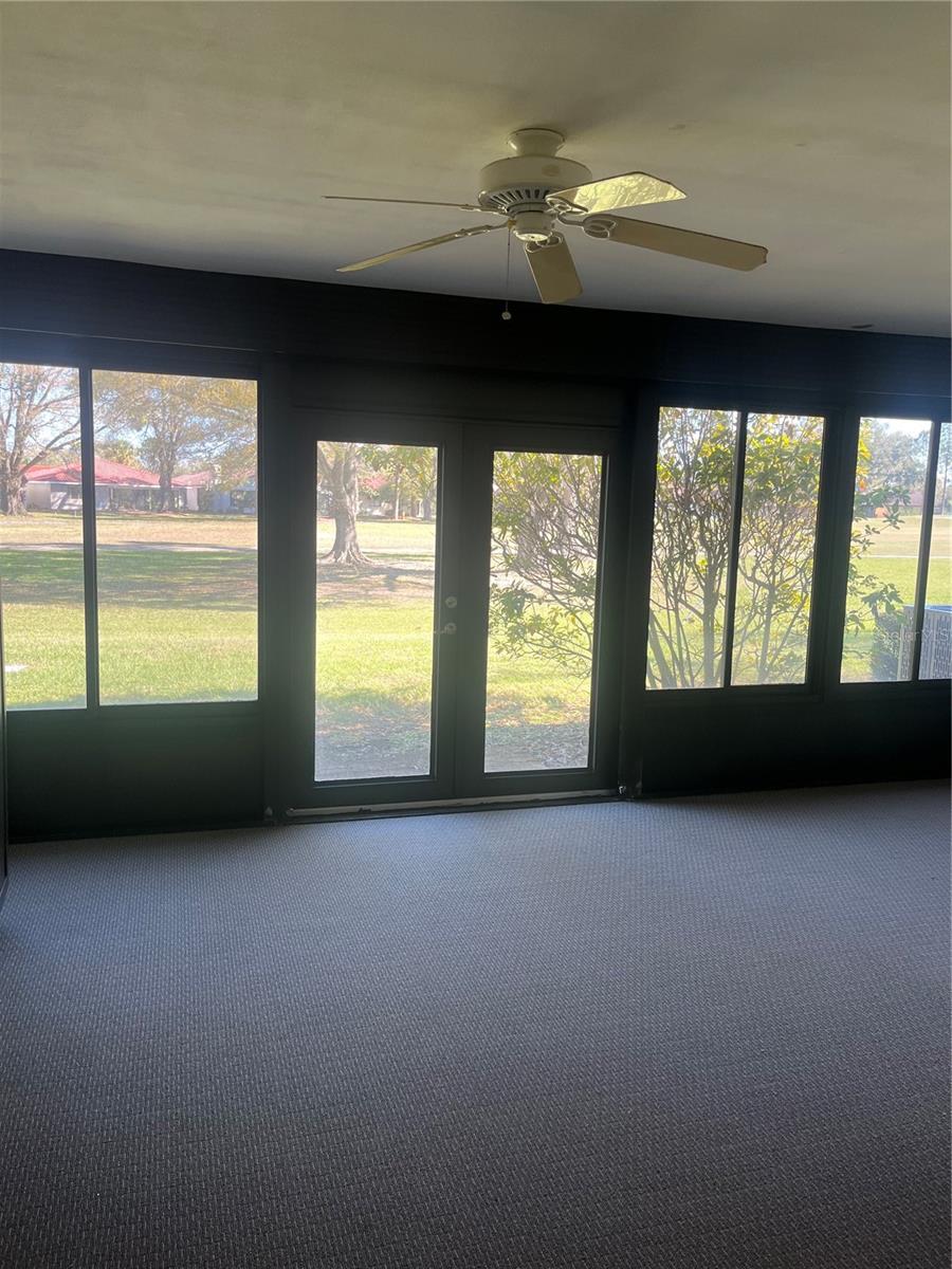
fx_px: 953
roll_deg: -0.8
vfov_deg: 67.3
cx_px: 476
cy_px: 634
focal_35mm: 26
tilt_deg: -7.7
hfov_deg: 53.1
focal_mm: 5.1
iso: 32
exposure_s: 1/122
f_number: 1.6
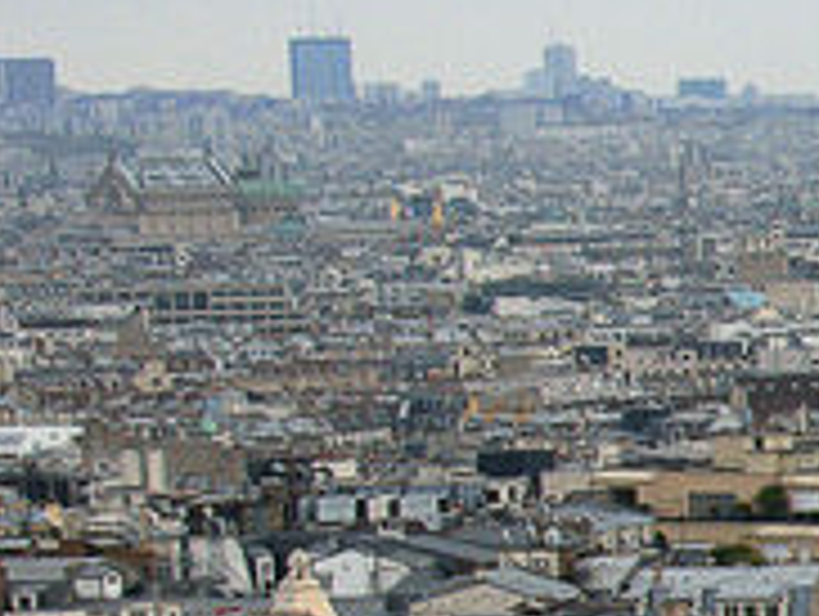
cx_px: 1948
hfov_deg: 6.9
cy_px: 902
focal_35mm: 270
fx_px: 6397
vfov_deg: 5.5
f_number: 7.1
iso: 250
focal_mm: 38
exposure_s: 1/1000
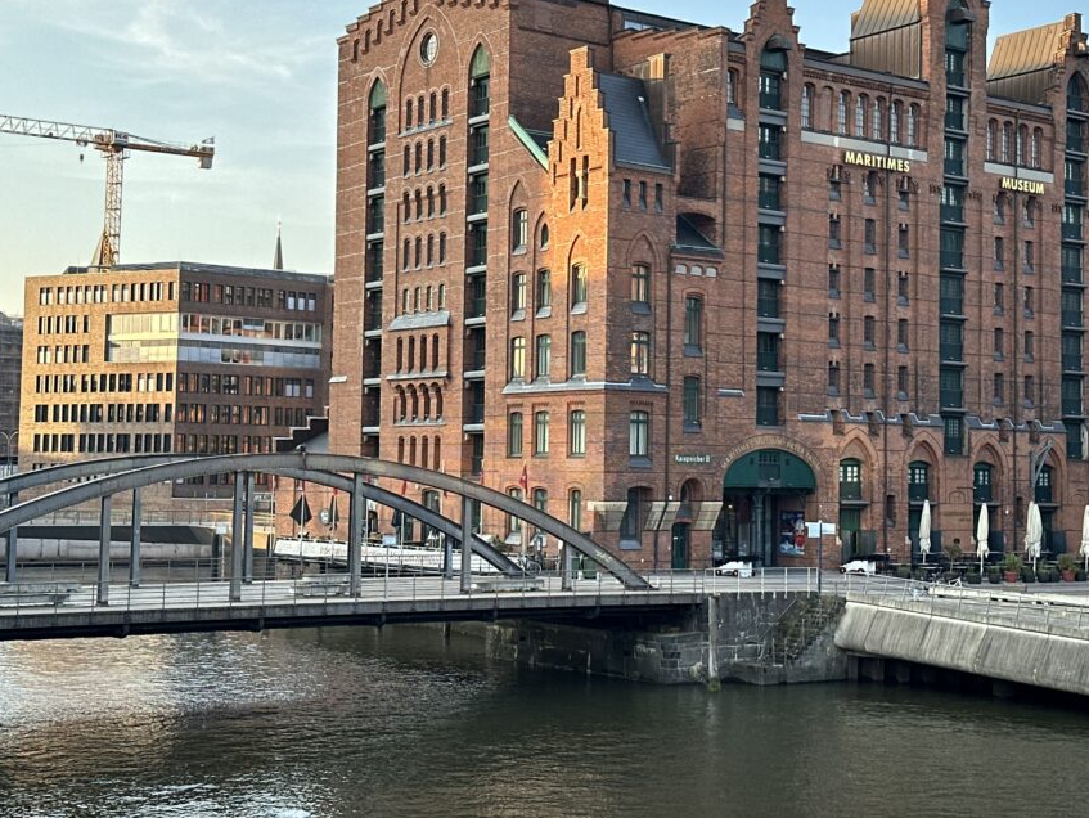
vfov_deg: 25.2
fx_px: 1825
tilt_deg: +4.0
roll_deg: -1.6
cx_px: 540
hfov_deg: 33.2
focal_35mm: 58
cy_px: 342
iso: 64
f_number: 1.78
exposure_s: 1/659
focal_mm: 6.86
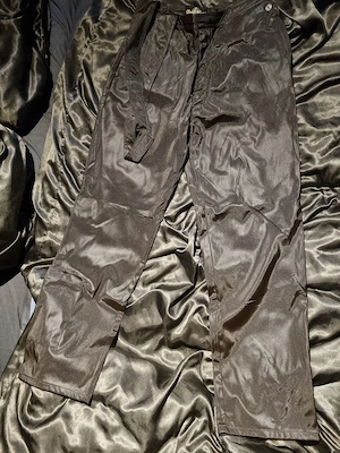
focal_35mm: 26
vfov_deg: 67.3
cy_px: 226
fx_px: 340
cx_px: 170
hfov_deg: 53.1
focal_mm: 5.4
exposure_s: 1/25
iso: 640
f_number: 1.8
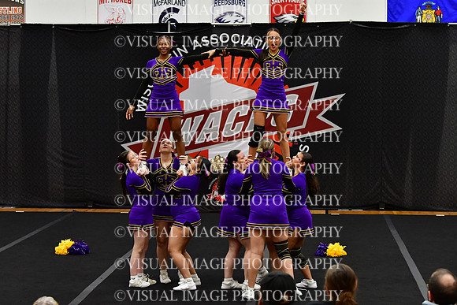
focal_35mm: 105
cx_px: 228
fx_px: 1333
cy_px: 152
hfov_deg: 19.5
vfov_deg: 13.0
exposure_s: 1/500
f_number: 4
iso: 4000
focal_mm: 70
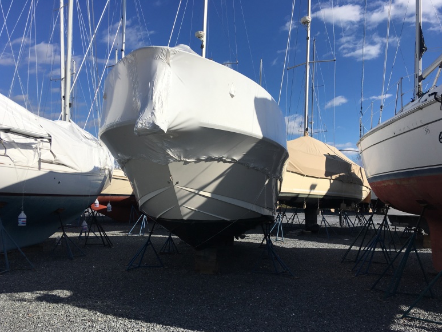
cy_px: 169
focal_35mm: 30
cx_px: 218
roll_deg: -0.5
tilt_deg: +3.2
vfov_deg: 46.8
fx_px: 383
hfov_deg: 60.0
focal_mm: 4.15
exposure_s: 1/3344
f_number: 2.2
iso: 25
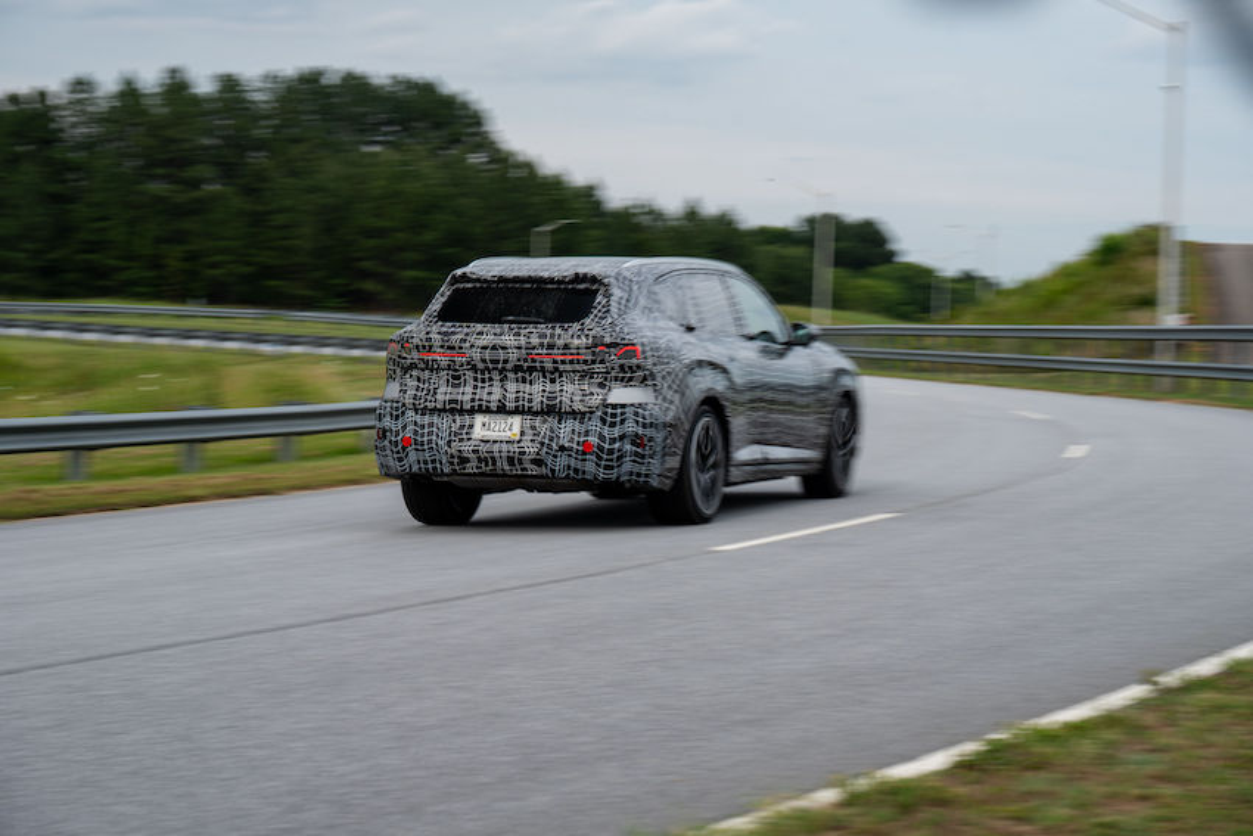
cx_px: 626
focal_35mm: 70
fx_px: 2437
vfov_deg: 19.5
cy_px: 418
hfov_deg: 28.8
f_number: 7.1
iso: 100
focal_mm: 70
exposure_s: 1/60
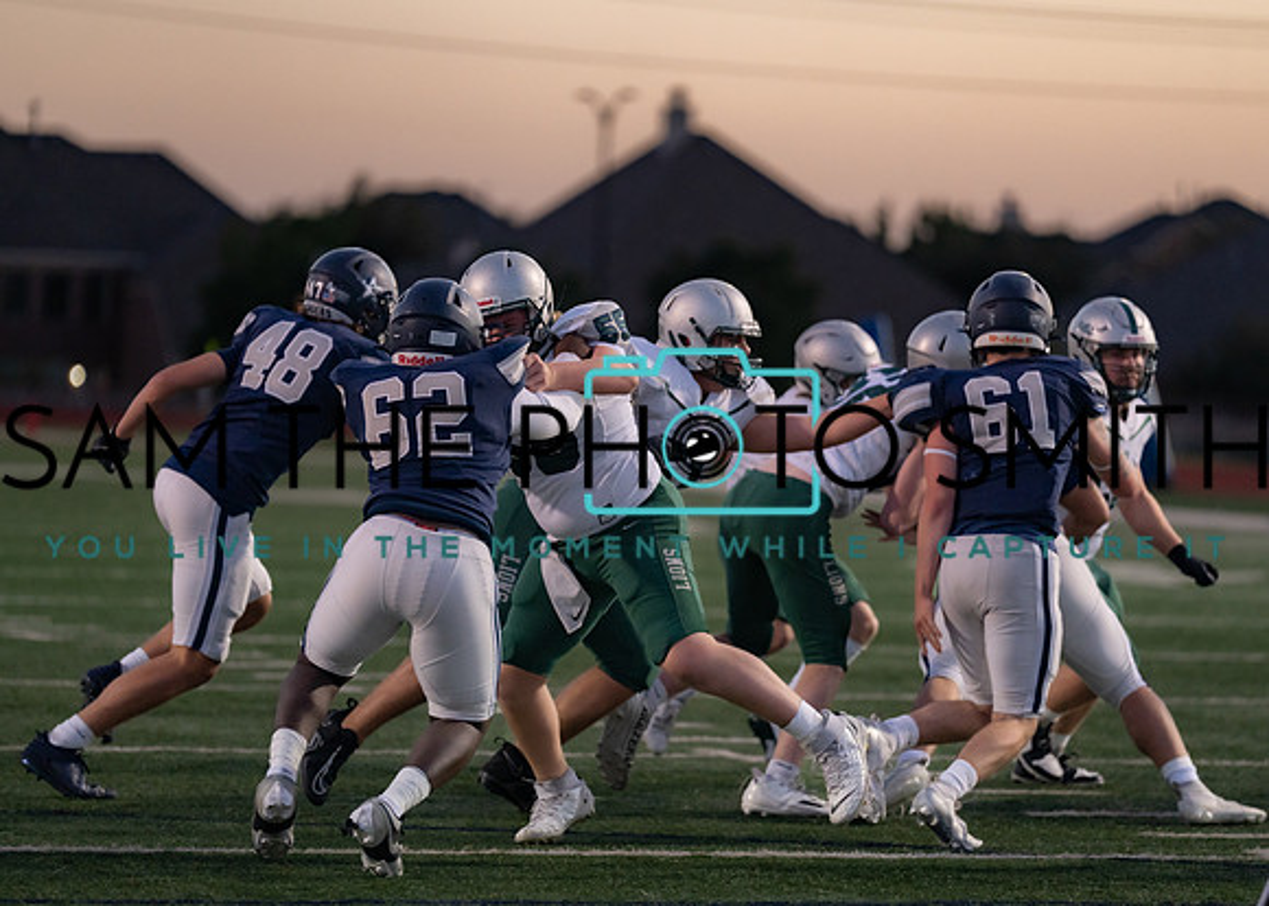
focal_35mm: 210
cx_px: 634
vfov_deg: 6.9
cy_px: 453
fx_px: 7551
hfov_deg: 9.6
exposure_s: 1/1250
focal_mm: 200
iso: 2000
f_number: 2.8
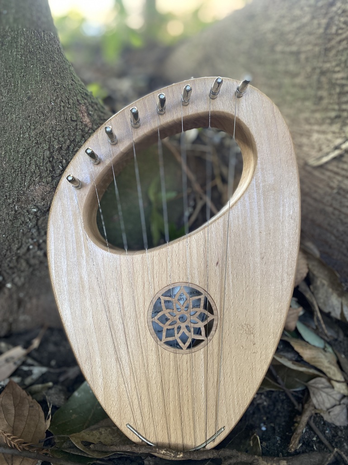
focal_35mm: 26
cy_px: 232
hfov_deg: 53.1
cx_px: 174
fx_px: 349
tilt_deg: -23.2
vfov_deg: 67.3
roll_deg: -1.6
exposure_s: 1/60
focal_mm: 4.25
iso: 320
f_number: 1.8
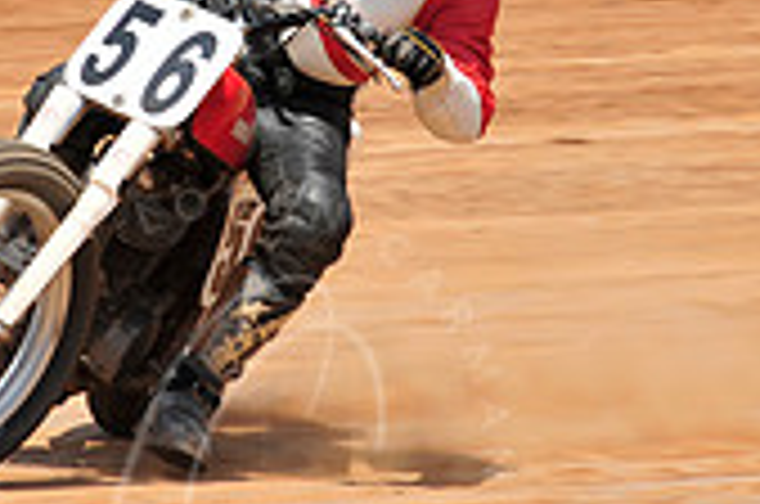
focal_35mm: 688
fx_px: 14497
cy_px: 40
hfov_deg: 3.0
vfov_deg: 2.0
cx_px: 238
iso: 200
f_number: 10
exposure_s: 1/400
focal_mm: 200
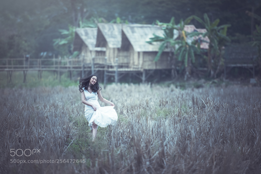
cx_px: 130
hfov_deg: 10.3
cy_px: 87
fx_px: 1450
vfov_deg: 6.9
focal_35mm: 200
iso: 640
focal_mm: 200
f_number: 2.8
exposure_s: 1/800
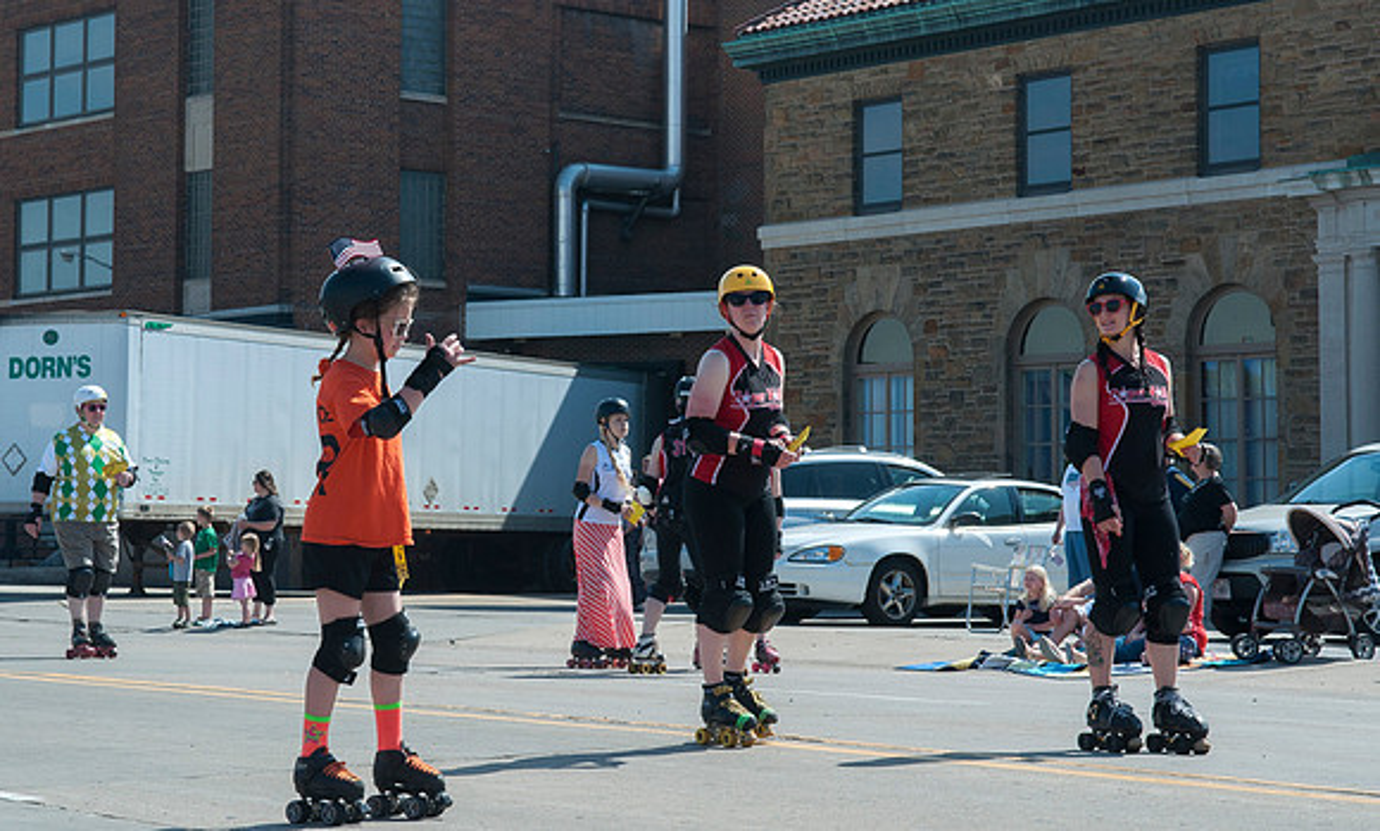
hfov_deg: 25.2
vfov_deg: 15.3
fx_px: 3083
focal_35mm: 83
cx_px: 608
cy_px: 318
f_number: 9
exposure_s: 1/320
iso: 200
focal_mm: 48
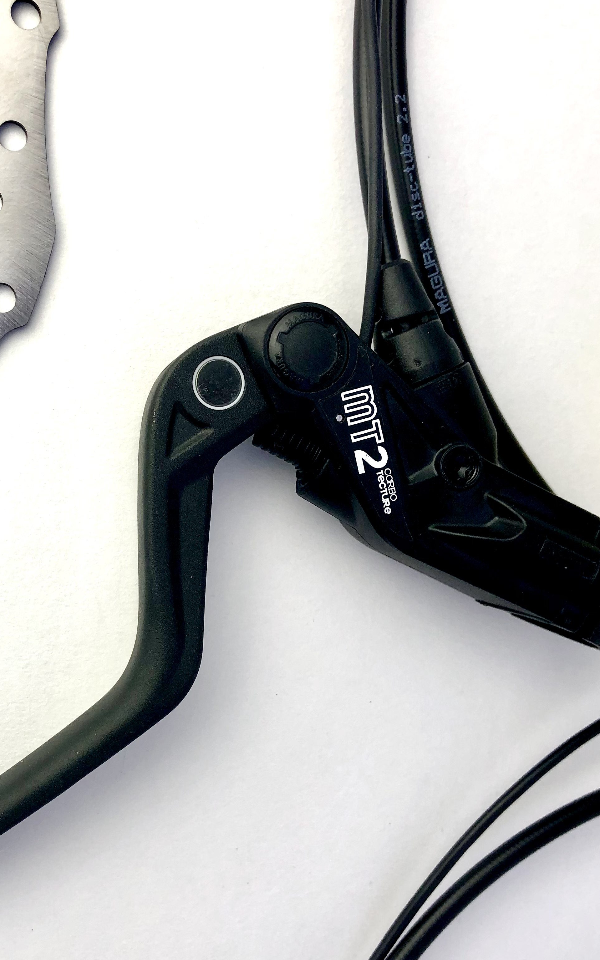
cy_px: 539
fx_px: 1020
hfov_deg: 32.6
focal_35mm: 39
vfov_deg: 50.3
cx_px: 221
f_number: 1.8
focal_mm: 3.99
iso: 20
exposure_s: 1/176
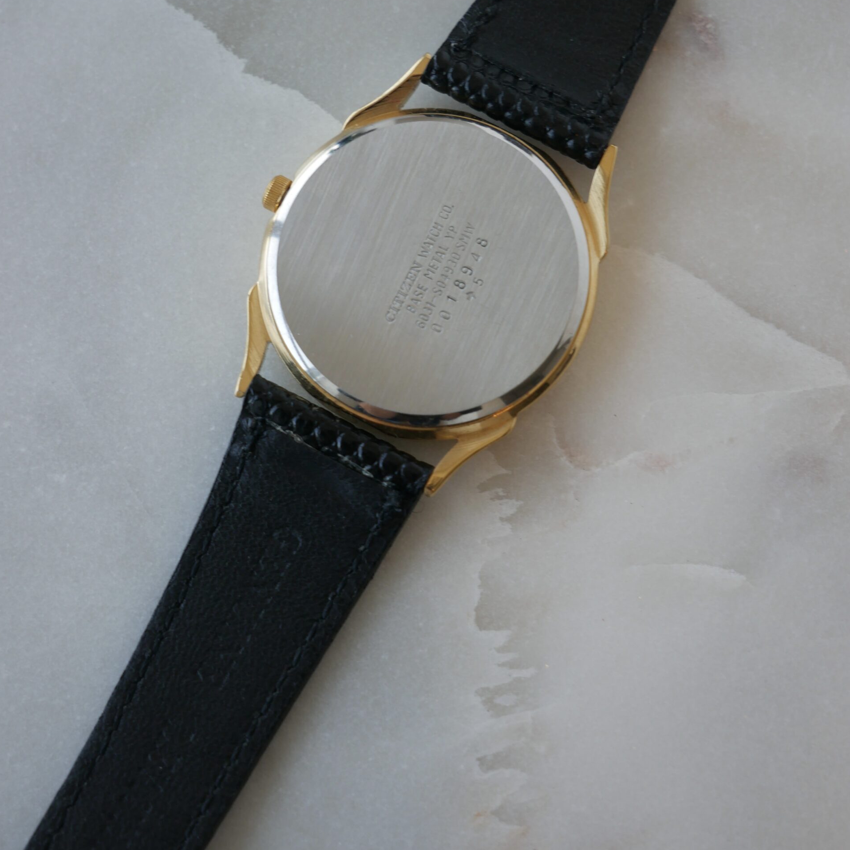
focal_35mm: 78
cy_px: 320
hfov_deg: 22.2
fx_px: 2167
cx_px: 424
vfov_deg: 22.1
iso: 200
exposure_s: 1/100
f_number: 5.1
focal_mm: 33
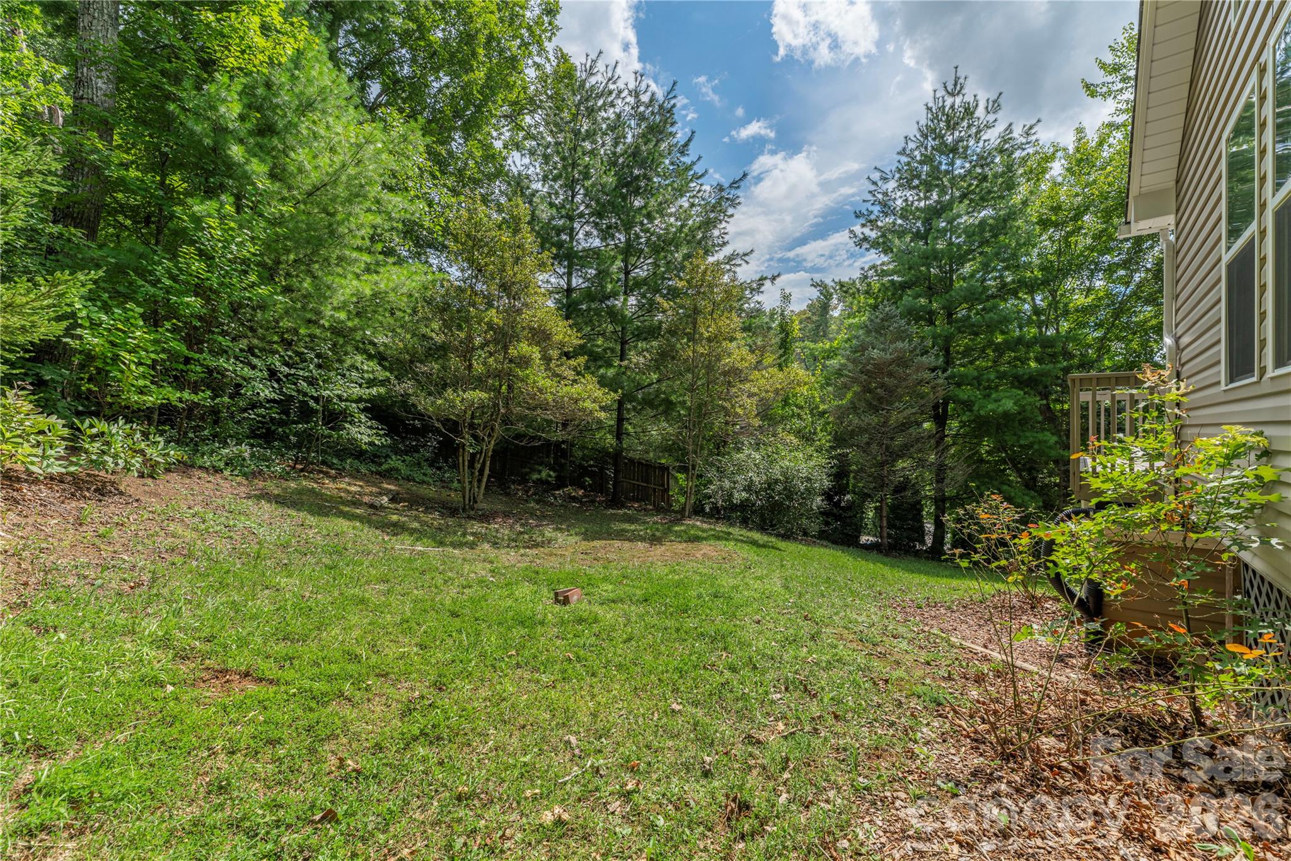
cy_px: 430
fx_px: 502
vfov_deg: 81.2
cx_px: 646
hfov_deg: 104.3
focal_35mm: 14
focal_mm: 14
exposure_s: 1/2000
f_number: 7.1
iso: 320
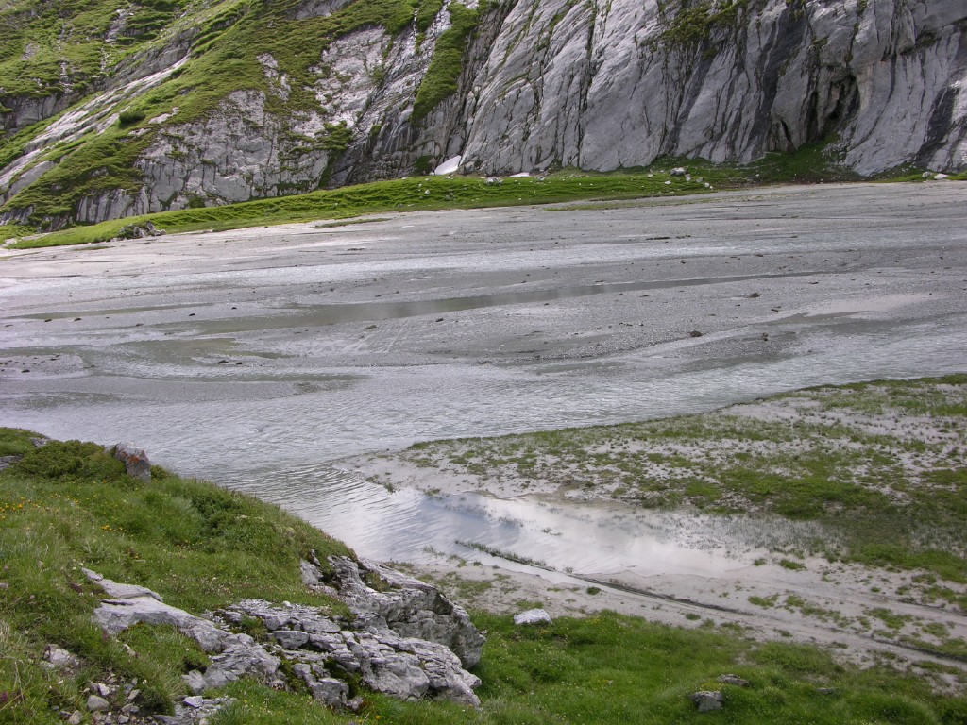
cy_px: 362
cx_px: 484
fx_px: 978
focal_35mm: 35
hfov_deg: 52.6
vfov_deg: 40.7
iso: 50
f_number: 5
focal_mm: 8.9
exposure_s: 1/216
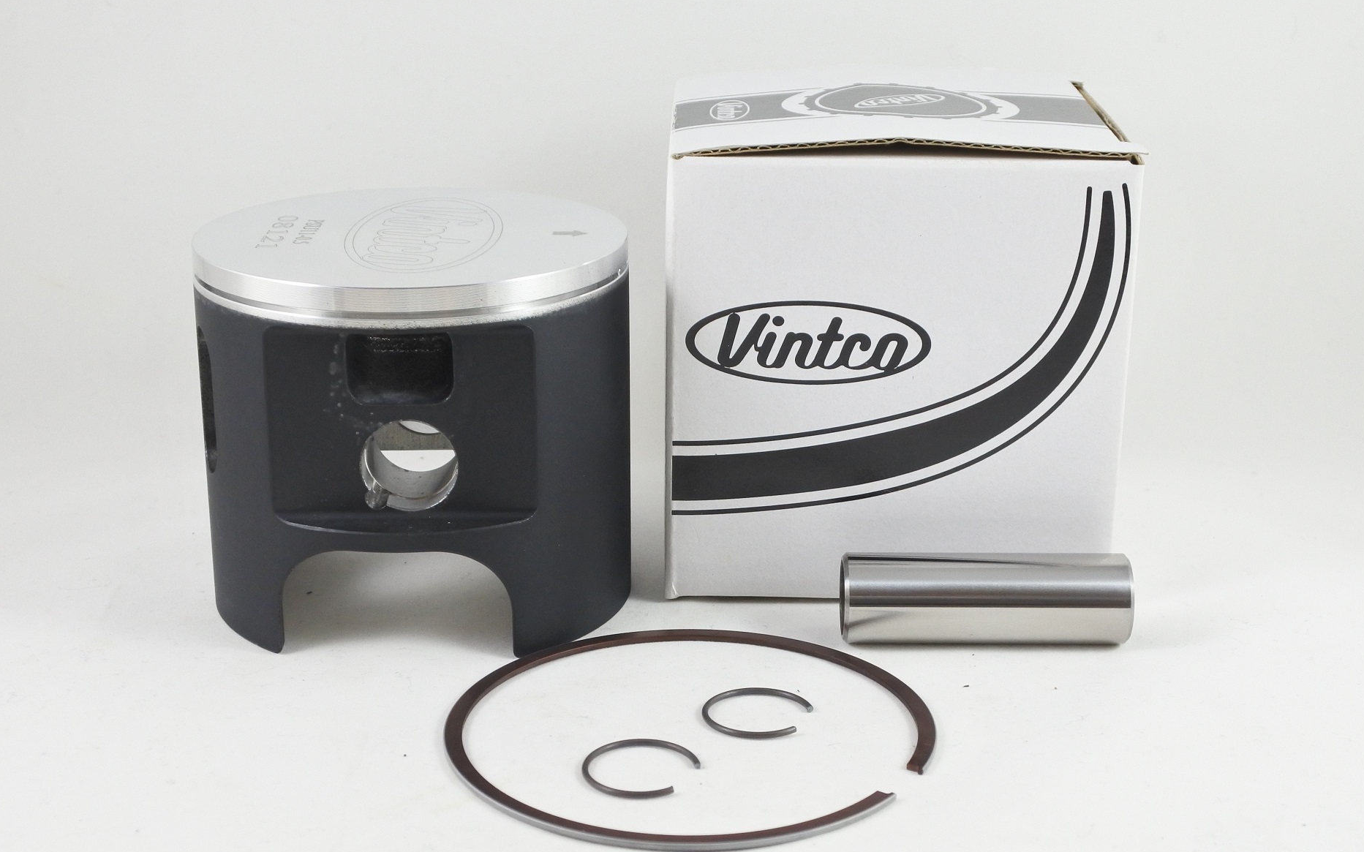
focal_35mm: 43
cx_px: 637
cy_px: 483
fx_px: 1598
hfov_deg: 46.2
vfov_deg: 29.8
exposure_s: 1/125
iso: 560
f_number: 4.2
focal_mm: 14.7
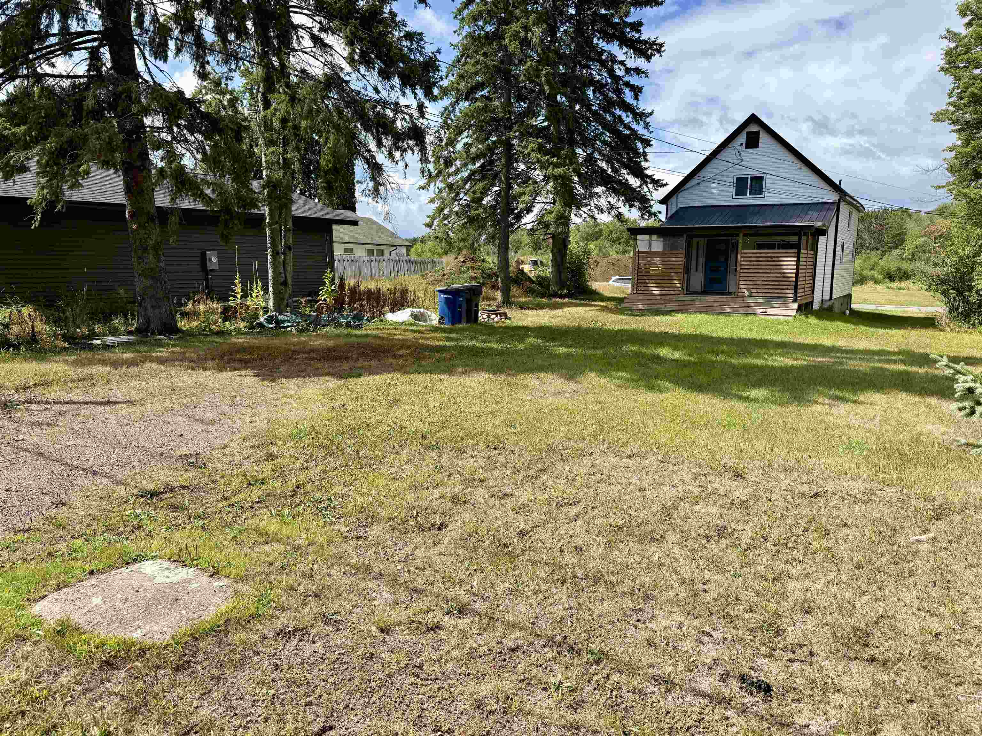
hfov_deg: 71.6
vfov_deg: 56.8
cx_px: 491
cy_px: 368
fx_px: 681
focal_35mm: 24
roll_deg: -0.2
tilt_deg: -8.3
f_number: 1.78
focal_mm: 6.76
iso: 80
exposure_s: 1/3584
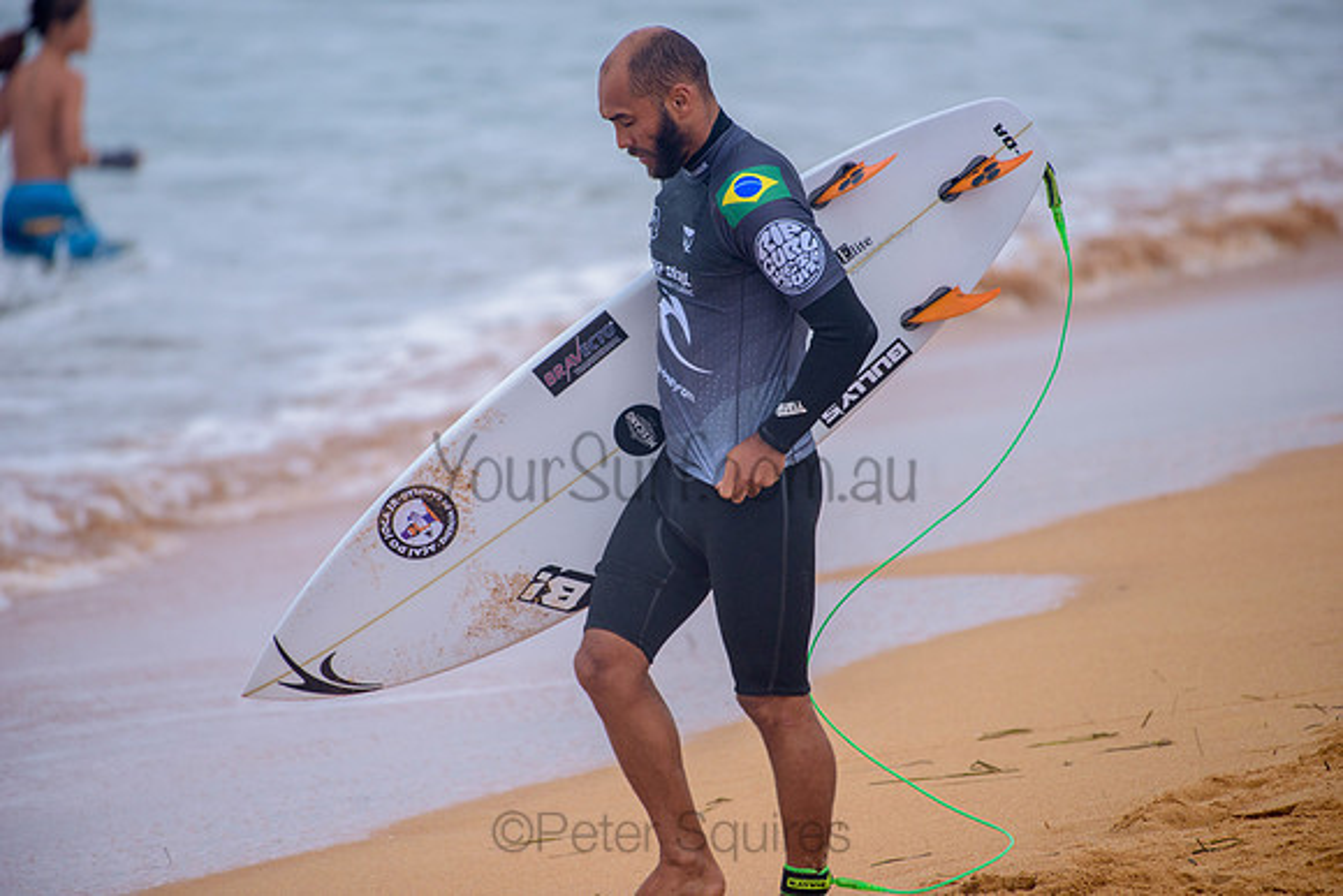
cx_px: 672
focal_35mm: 500
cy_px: 448
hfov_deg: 4.1
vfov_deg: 2.8
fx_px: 18660
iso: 360
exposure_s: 1/2000
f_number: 5.6
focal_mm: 500
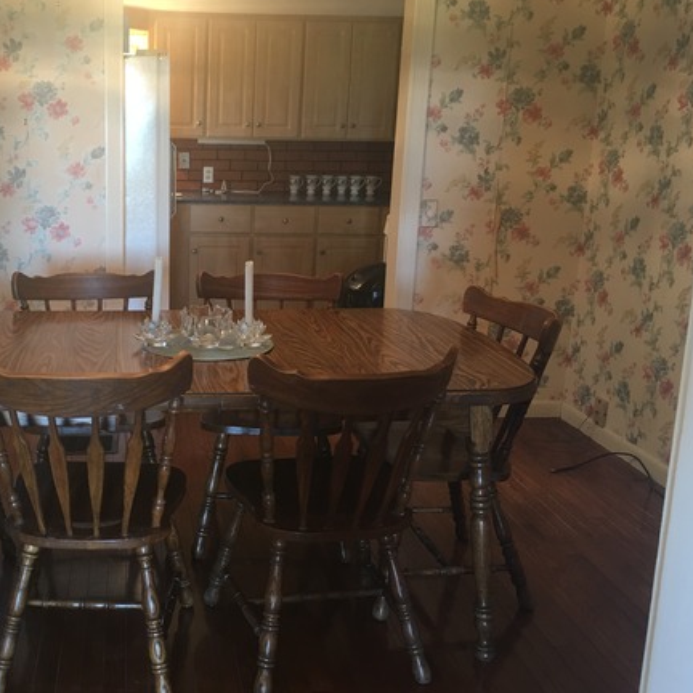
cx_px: 192
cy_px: 334
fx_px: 861
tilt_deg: -10.9
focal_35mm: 38
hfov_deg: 42.8
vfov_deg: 43.9
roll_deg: -0.4
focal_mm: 4.15
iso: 40
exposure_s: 1/15
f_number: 2.2
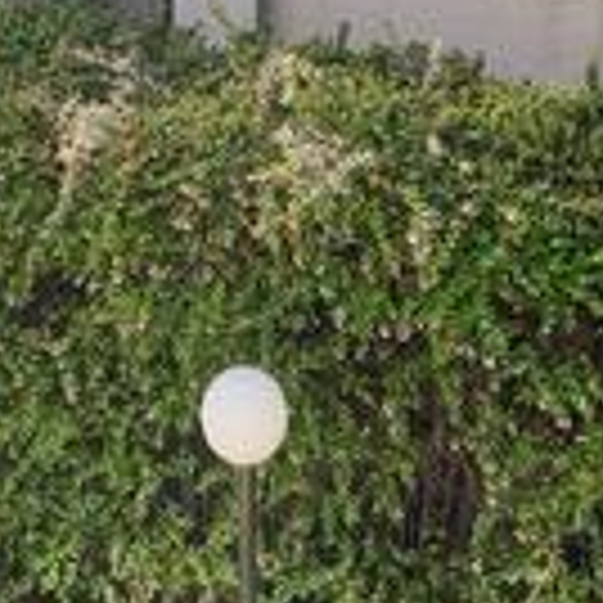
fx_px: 1498
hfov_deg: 22.7
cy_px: -412
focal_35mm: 76
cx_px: 225
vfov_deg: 18.7
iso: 800
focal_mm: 10
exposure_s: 1/1000
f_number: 8
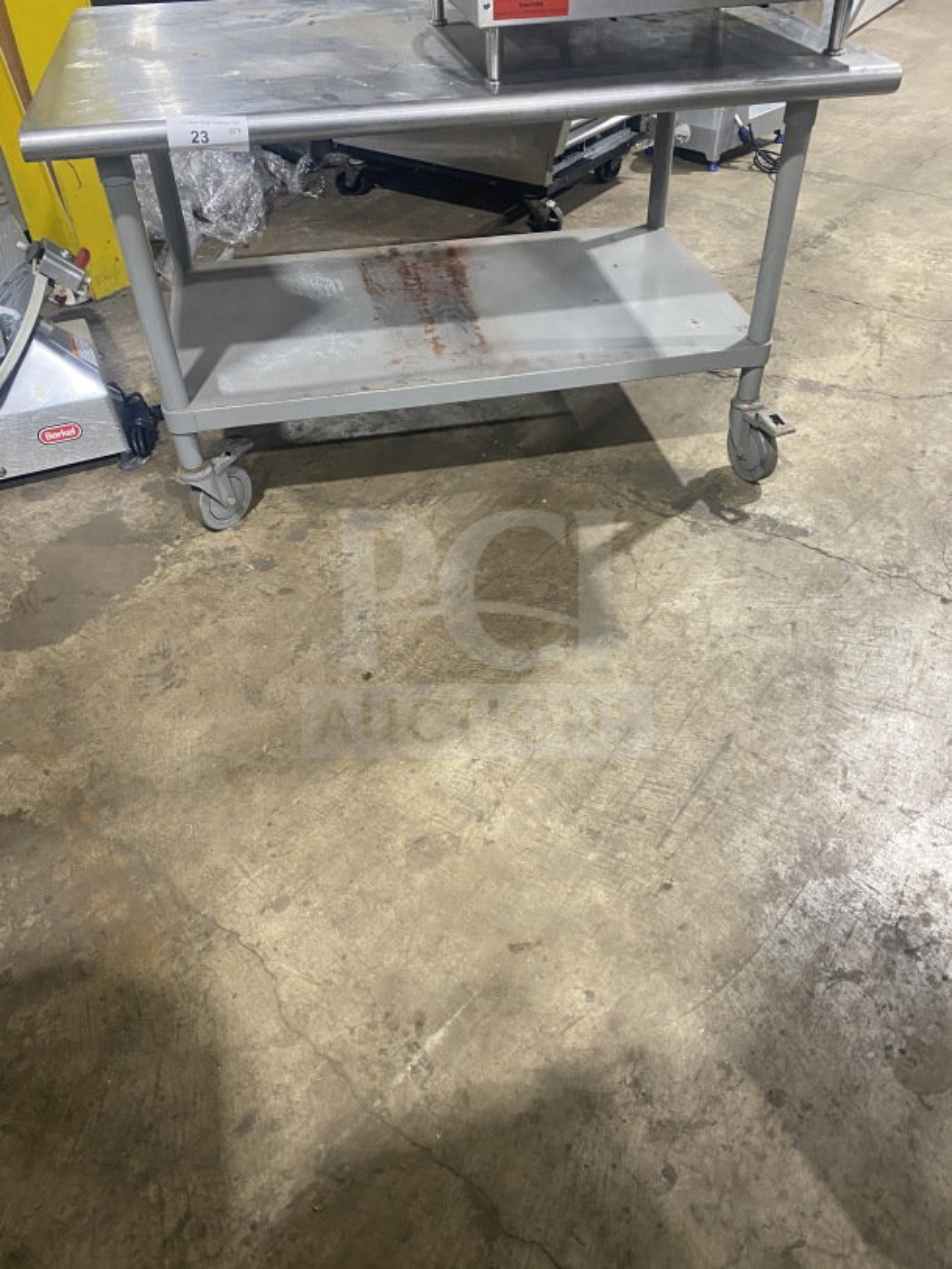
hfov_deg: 53.1
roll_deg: +1.3
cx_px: 476
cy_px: 634
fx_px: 953
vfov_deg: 67.3
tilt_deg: -41.9
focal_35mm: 26
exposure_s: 1/60
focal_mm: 4.25
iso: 400
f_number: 1.8
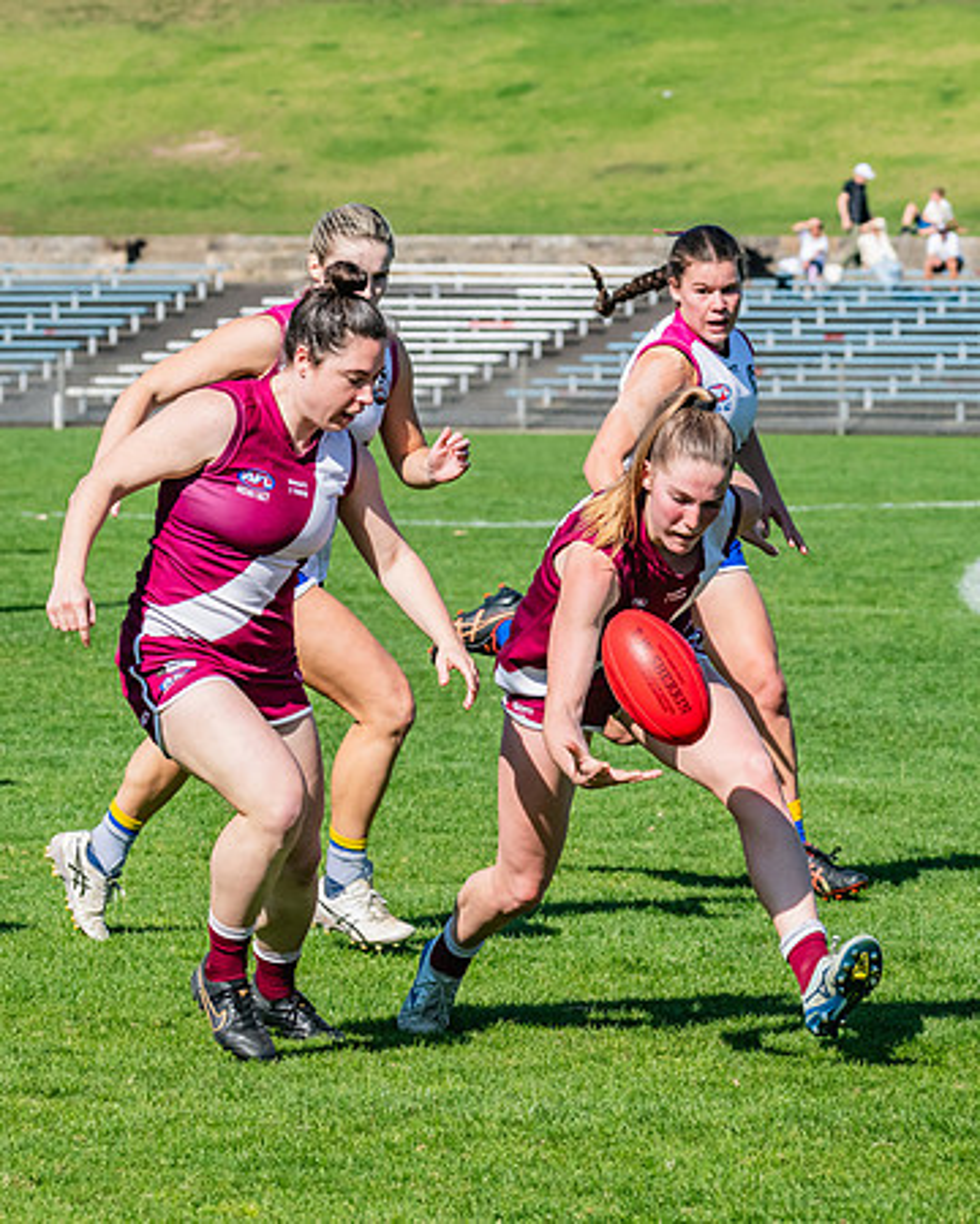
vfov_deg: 7.2
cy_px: 601
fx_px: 9677
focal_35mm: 267
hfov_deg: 5.8
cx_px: 484
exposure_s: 1/1250
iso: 800
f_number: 11
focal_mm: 180
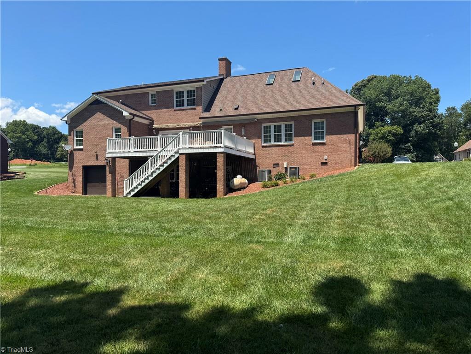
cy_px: 177
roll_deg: +0.7
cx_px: 236
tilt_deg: +0.7
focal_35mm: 24
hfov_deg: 71.6
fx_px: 327
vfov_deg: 56.8
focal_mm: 6.76
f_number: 1.78
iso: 80
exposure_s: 1/2959
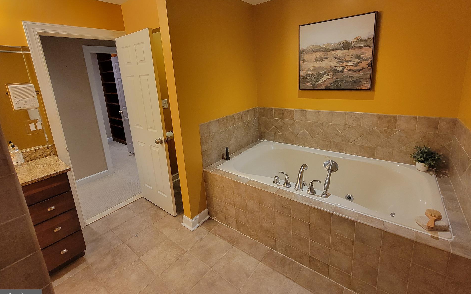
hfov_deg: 101.5
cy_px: 118
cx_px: 236
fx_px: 193
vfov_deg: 74.0
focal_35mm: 15
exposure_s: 1/60
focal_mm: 2.2
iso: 400
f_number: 2.2
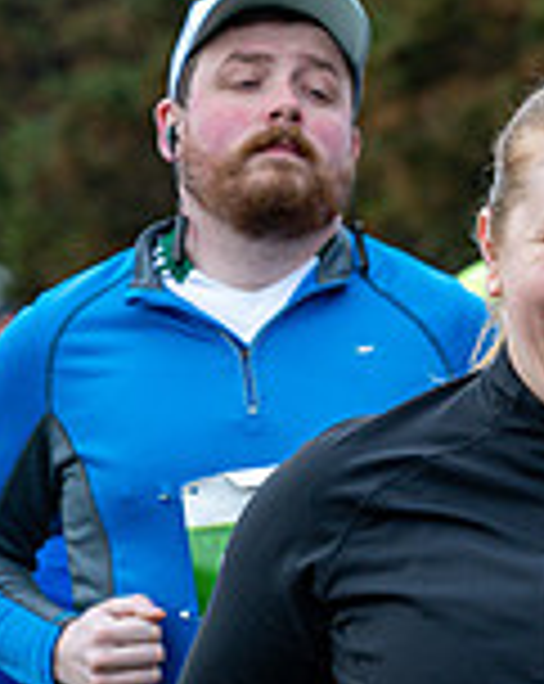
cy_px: 601
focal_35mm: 251
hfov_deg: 6.1
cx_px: 899
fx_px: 5067
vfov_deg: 7.7
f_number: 2.8
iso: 500
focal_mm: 70
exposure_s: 1/1250
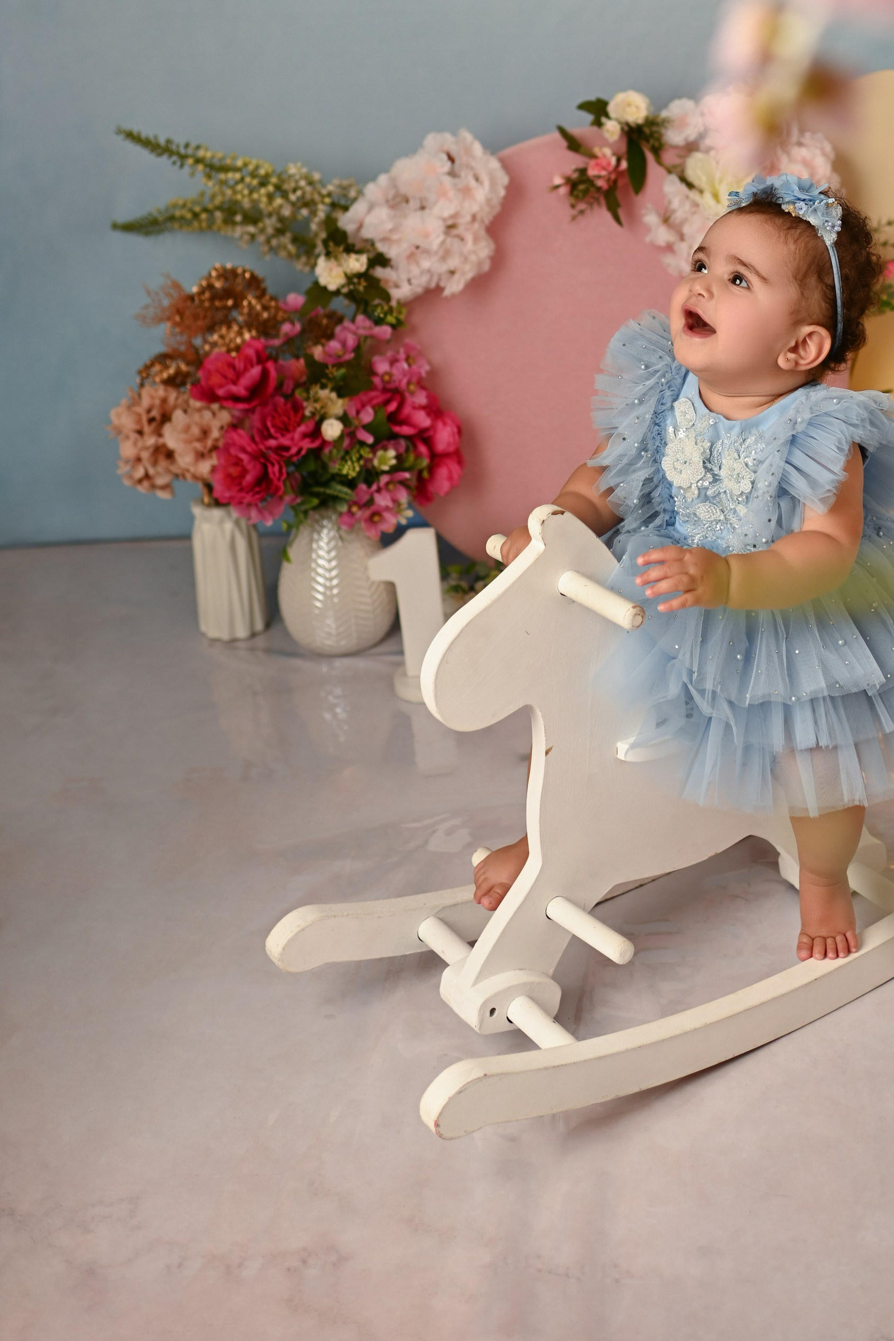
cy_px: 365
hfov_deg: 25.2
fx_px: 1974
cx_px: 673
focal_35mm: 53
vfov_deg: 36.8
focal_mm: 35
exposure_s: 1/200
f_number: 2.5
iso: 100
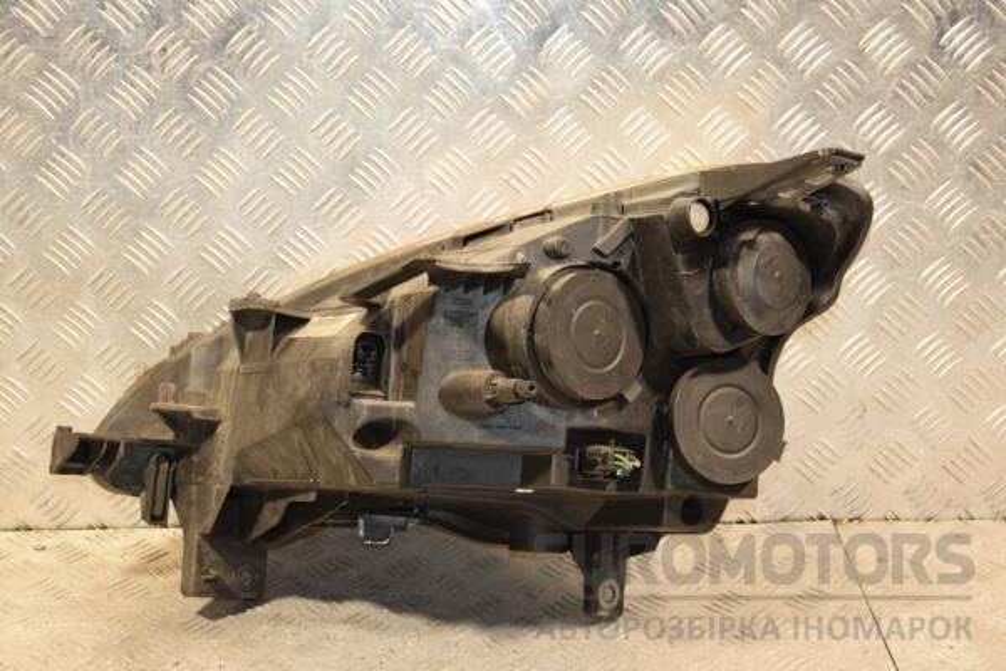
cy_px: 336
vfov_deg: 21.6
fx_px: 1760
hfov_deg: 31.9
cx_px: 503
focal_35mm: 63
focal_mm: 42
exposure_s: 1/100
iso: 800
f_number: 4.8
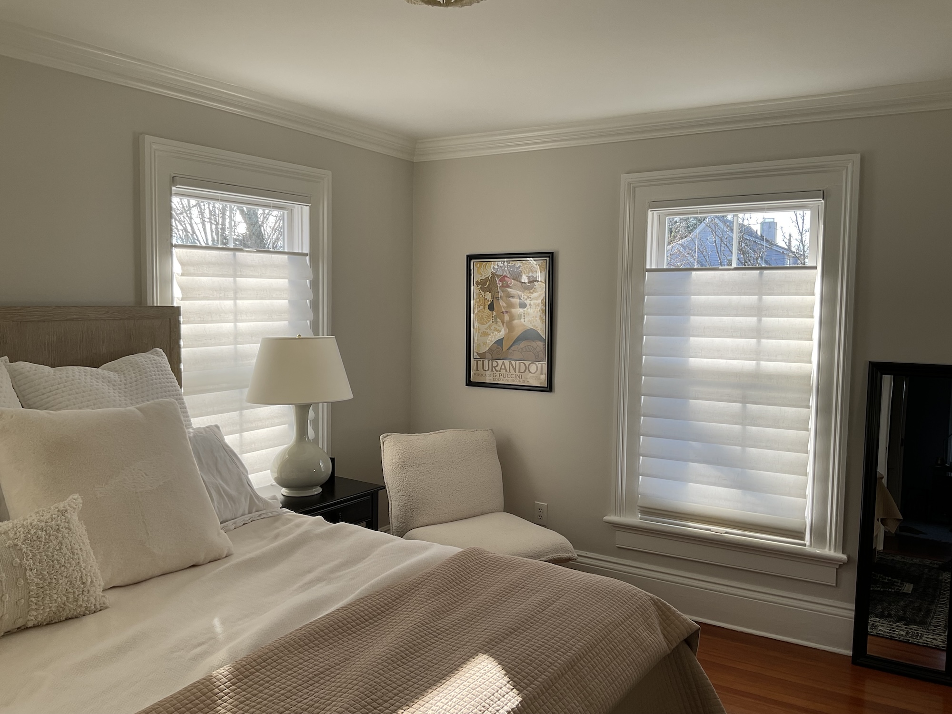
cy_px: 357
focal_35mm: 29
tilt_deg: -5.7
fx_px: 798
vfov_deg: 48.2
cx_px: 476
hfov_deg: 61.7
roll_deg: -0.3
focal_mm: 3
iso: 16
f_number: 1.8
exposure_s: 1/152
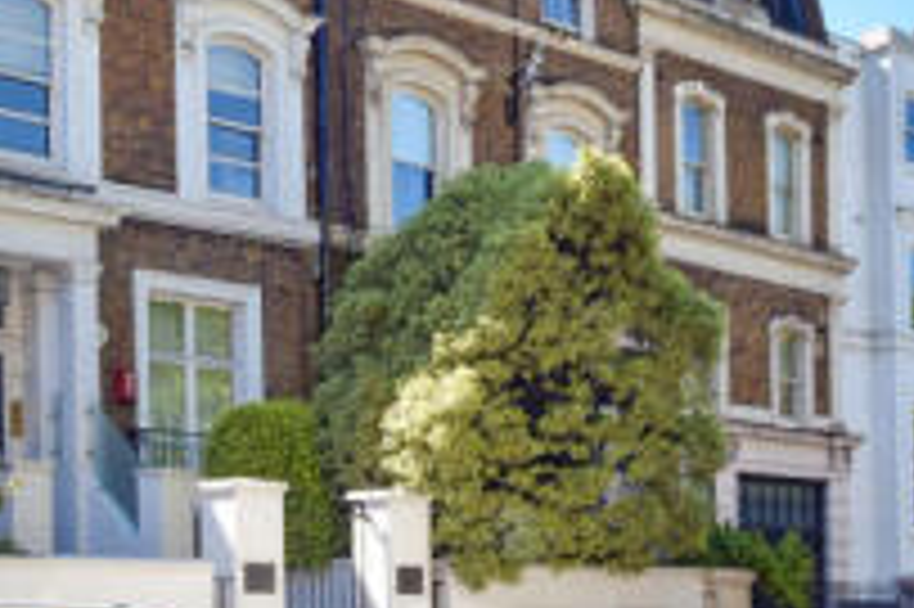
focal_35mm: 47
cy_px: 83
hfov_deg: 41.8
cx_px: 383
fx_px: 1192
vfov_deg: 27.7
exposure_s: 1/15
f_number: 22
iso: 100
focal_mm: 20
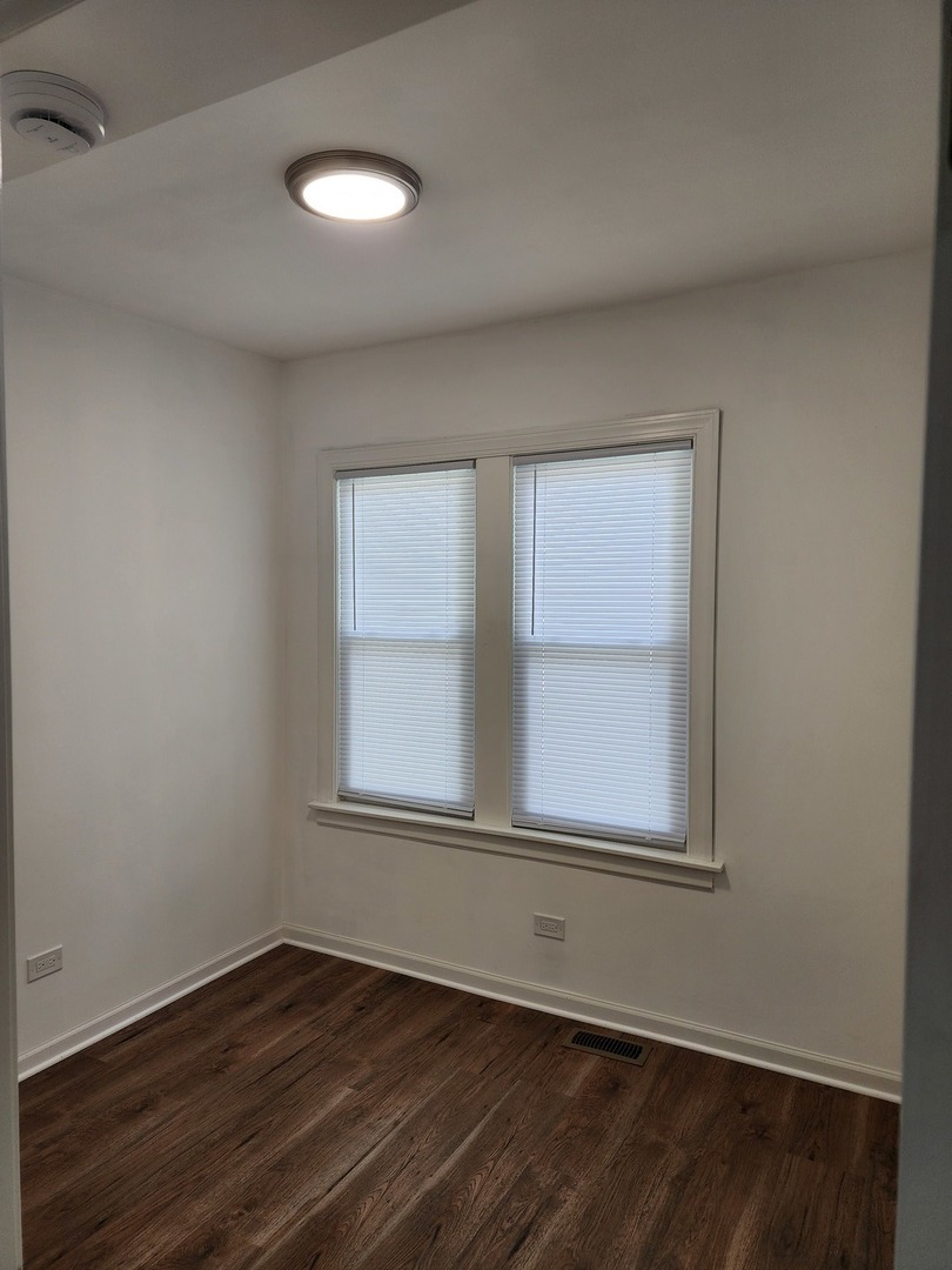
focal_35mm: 23
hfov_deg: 58.9
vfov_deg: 73.9
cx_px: 476
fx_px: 843
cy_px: 635
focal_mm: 6.4
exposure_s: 1/120
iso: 64
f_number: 1.8
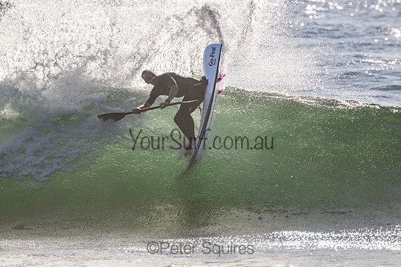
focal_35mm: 800
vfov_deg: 1.7
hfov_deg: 2.6
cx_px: 200
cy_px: 134
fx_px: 8913
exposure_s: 1/2000
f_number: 11
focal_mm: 800
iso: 900
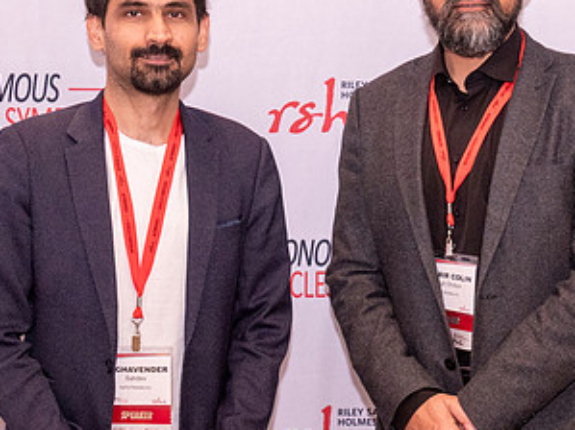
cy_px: 139
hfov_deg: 20.2
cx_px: 335
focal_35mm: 97
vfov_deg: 15.2
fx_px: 1611
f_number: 9
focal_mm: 35
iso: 2500
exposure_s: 1/100
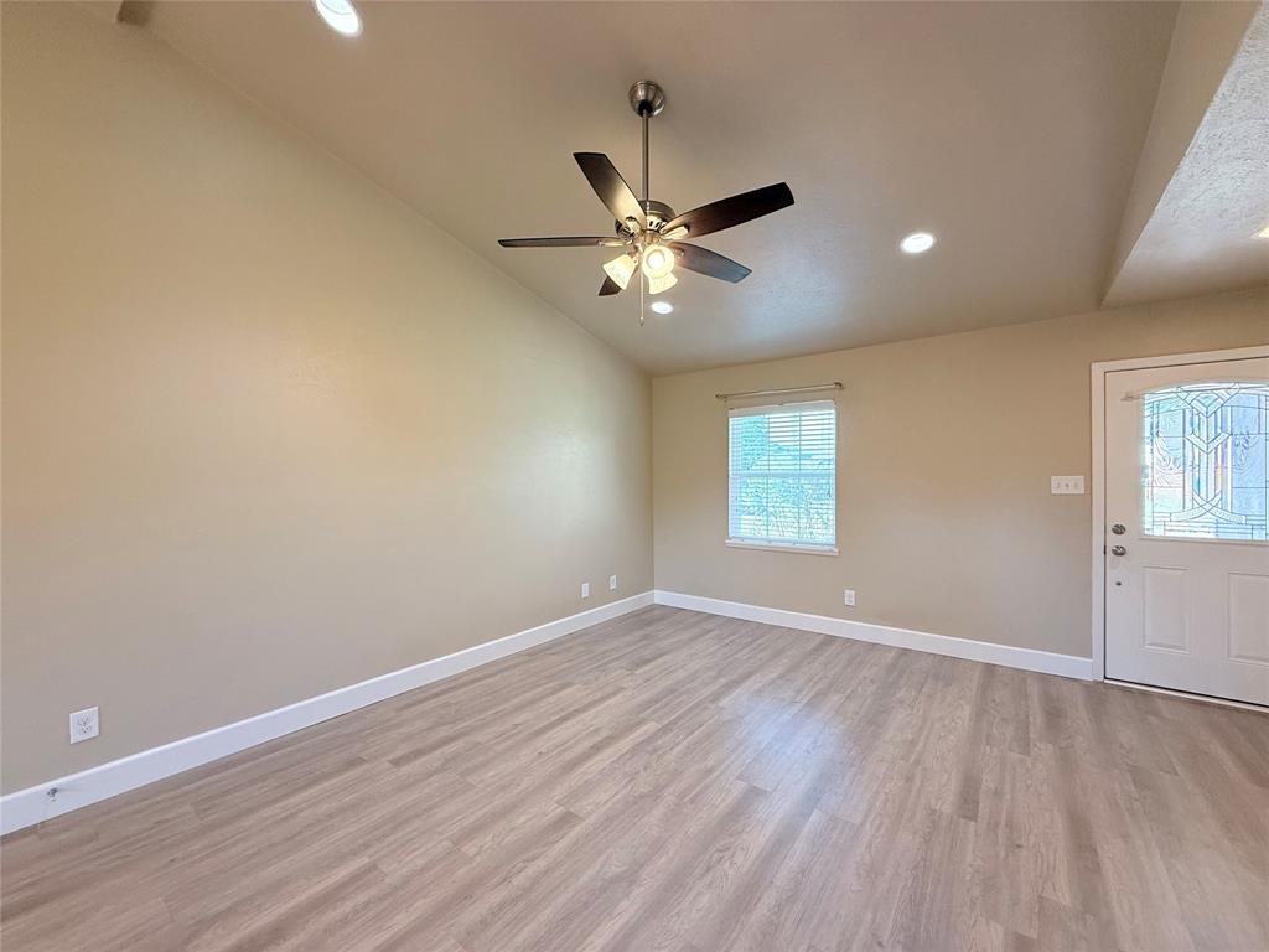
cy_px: 476
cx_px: 634
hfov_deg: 102.1
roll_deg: +0.2
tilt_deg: +0.0
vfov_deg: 85.7
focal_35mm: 14
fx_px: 513
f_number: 2.2
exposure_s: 1/120
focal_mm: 2.22
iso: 200
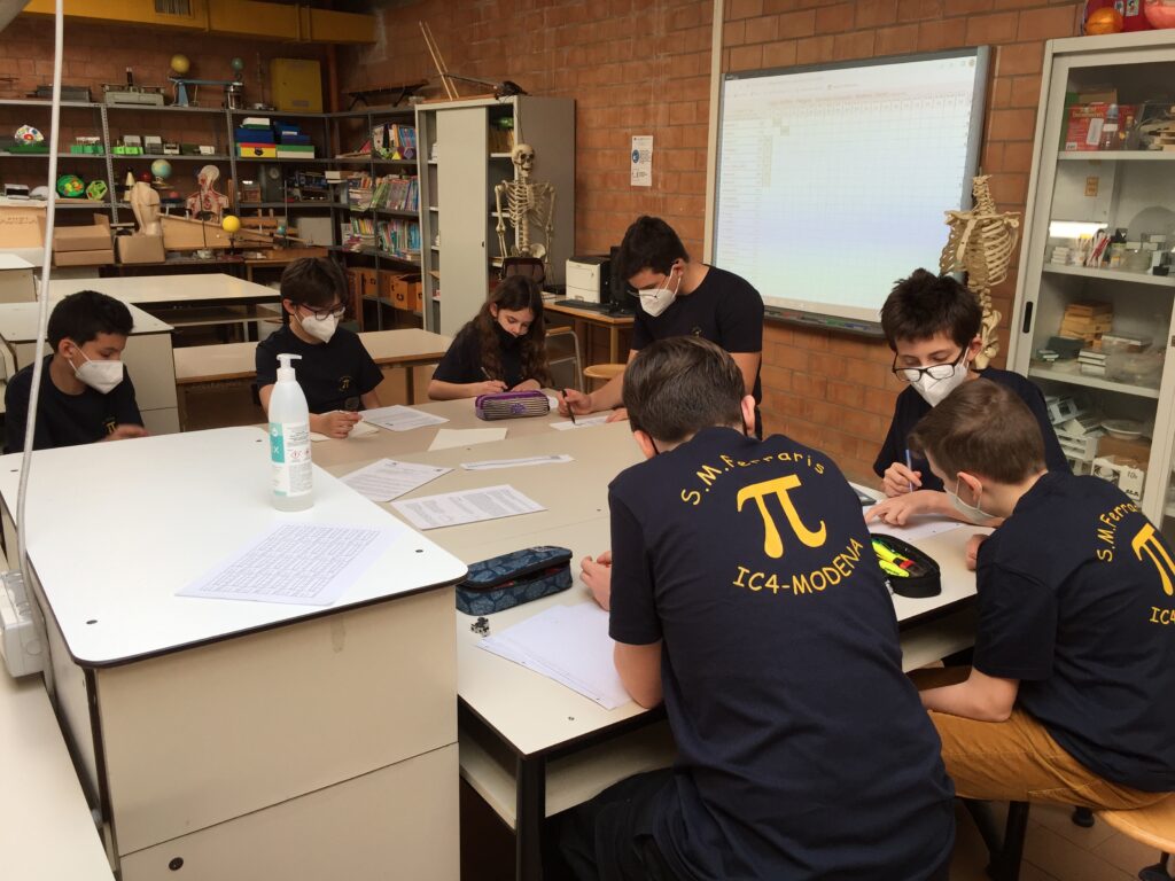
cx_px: 588
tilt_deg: -16.9
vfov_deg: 48.2
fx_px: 984
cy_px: 440
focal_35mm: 29
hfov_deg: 61.7
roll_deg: -0.8
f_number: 2.2
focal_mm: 4.15
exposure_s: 1/100
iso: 50
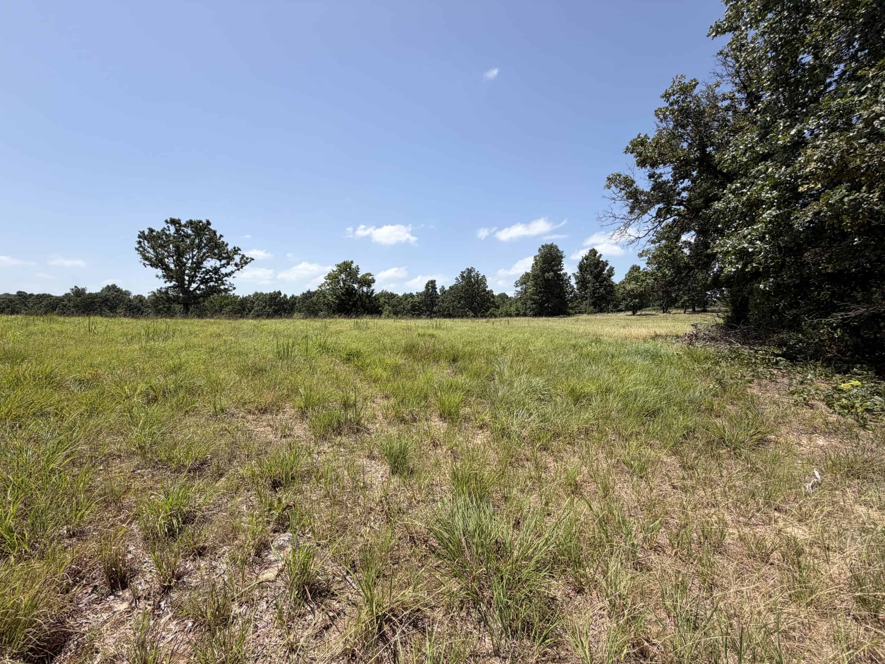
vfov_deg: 85.7
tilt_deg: -0.8
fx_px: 358
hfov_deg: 102.1
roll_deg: -1.4
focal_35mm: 14
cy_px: 332
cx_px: 442
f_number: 2.2
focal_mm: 2.22
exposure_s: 1/820
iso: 20
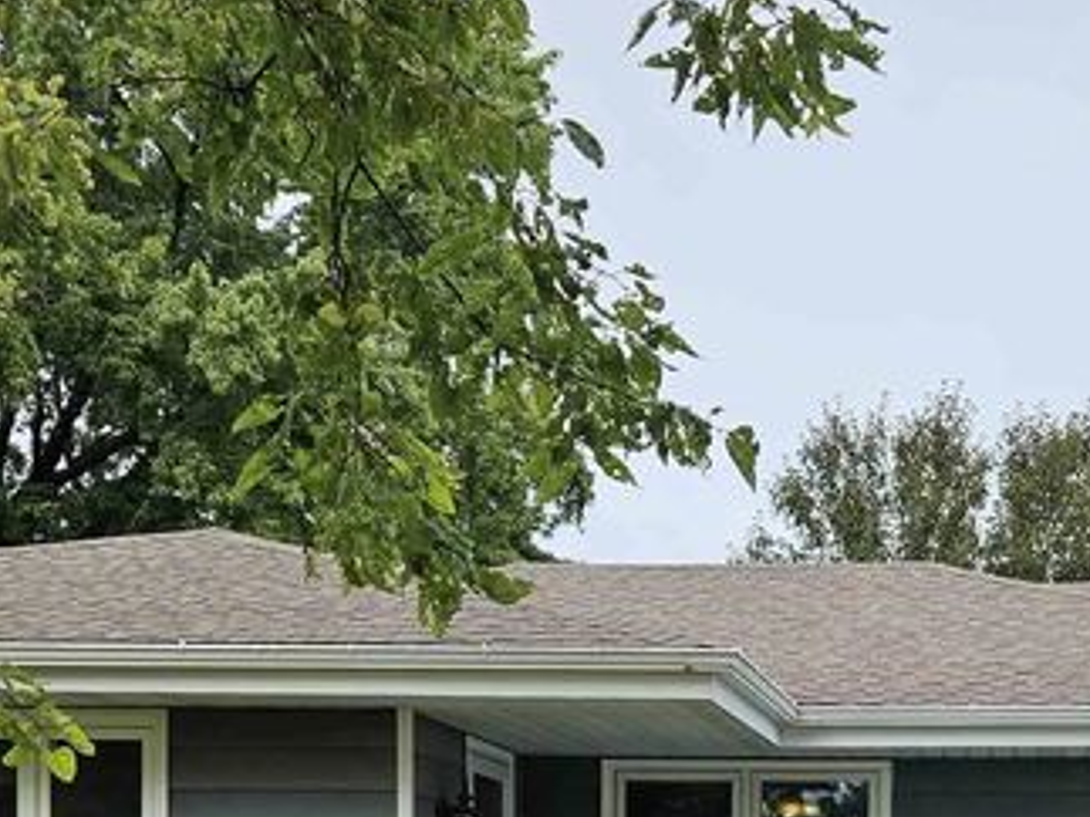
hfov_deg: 26.2
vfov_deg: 19.0
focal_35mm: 73
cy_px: 989
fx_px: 2298
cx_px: 861
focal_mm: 5.4
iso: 25
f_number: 1.8
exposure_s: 1/1529
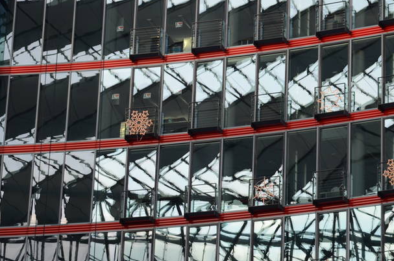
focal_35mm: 173
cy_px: 99
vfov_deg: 7.9
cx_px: 319
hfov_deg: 11.9
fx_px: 1889
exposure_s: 1/60
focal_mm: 70
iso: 250
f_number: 8
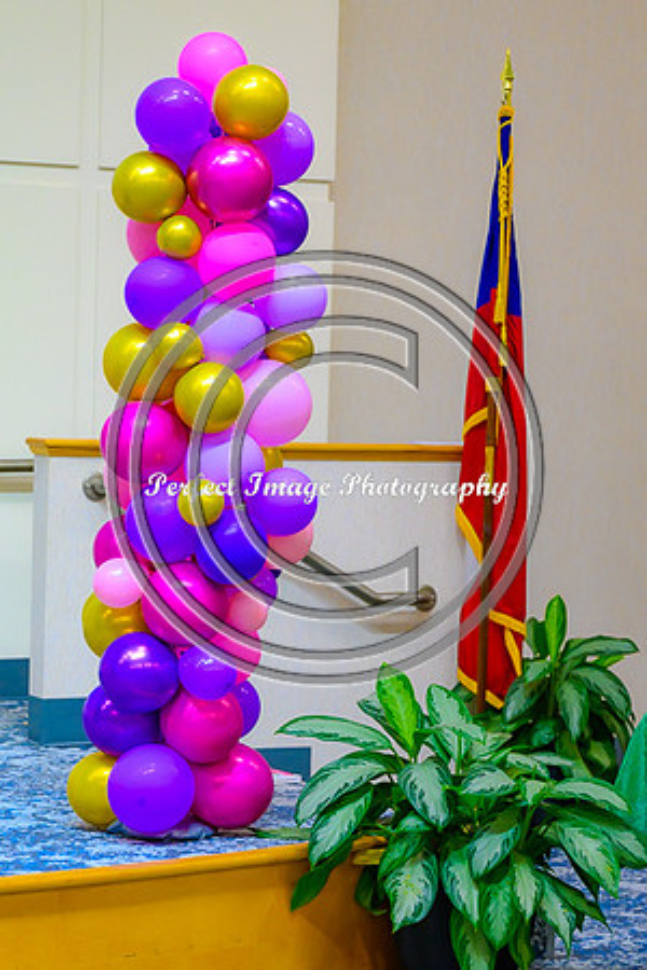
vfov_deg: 19.5
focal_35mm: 105
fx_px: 2830
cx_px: 324
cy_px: 485
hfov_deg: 13.0
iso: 800
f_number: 2.8
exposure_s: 1/200
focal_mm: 70
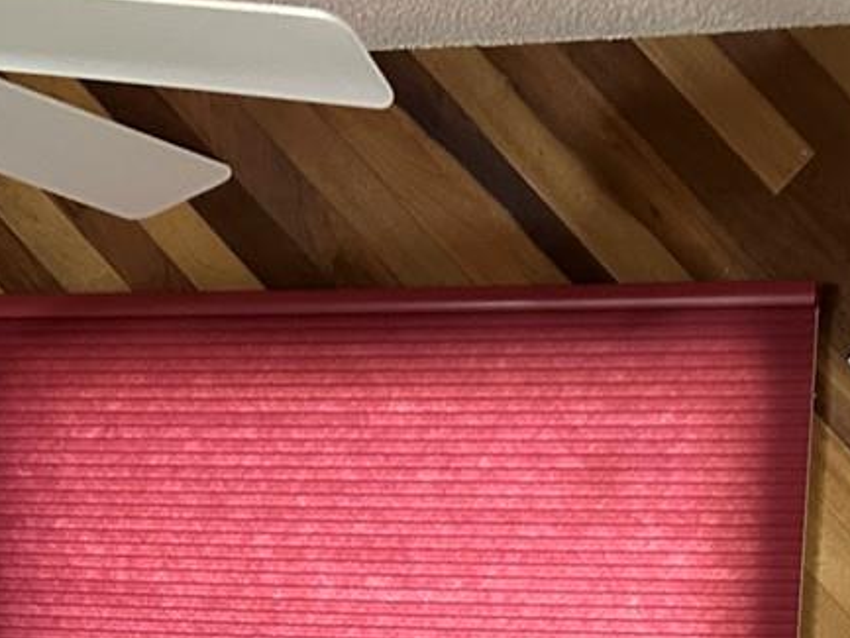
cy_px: 1097
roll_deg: -1.0
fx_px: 2358
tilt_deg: -11.4
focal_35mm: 96
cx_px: 398
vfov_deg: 13.9
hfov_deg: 20.4
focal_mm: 5.7
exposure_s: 1/60
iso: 400
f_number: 1.5
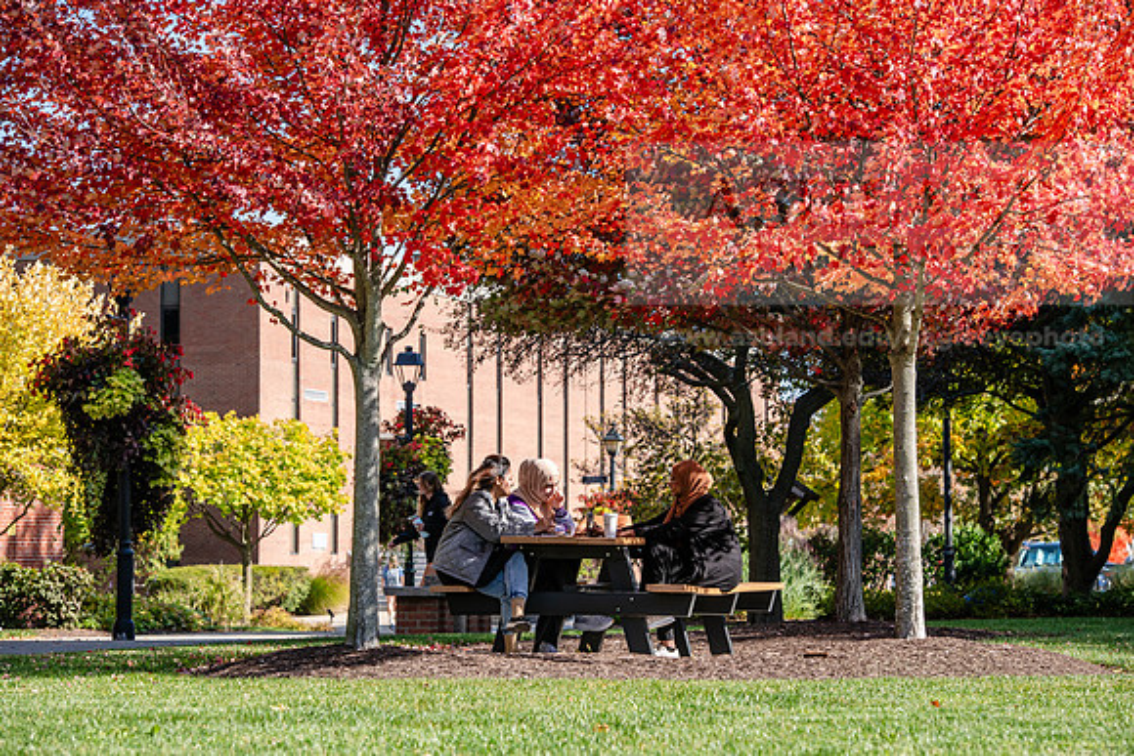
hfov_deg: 18.6
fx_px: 3466
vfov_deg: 12.5
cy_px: 378
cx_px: 567
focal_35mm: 110
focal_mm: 110
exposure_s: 1/320
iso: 160
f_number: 6.3
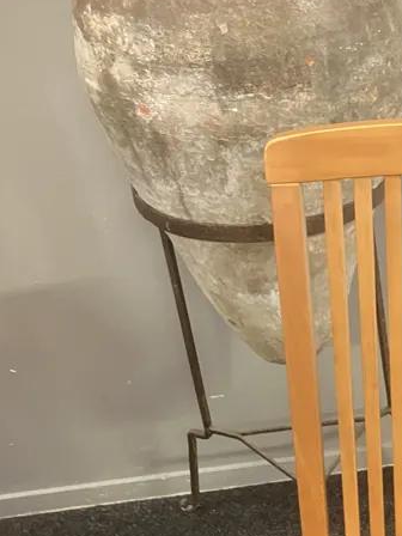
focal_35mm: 64
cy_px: 581
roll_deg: +1.5
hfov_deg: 21.9
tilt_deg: -41.7
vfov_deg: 27.8
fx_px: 991
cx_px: 420
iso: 250
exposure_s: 1/33
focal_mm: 3.99
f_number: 1.8
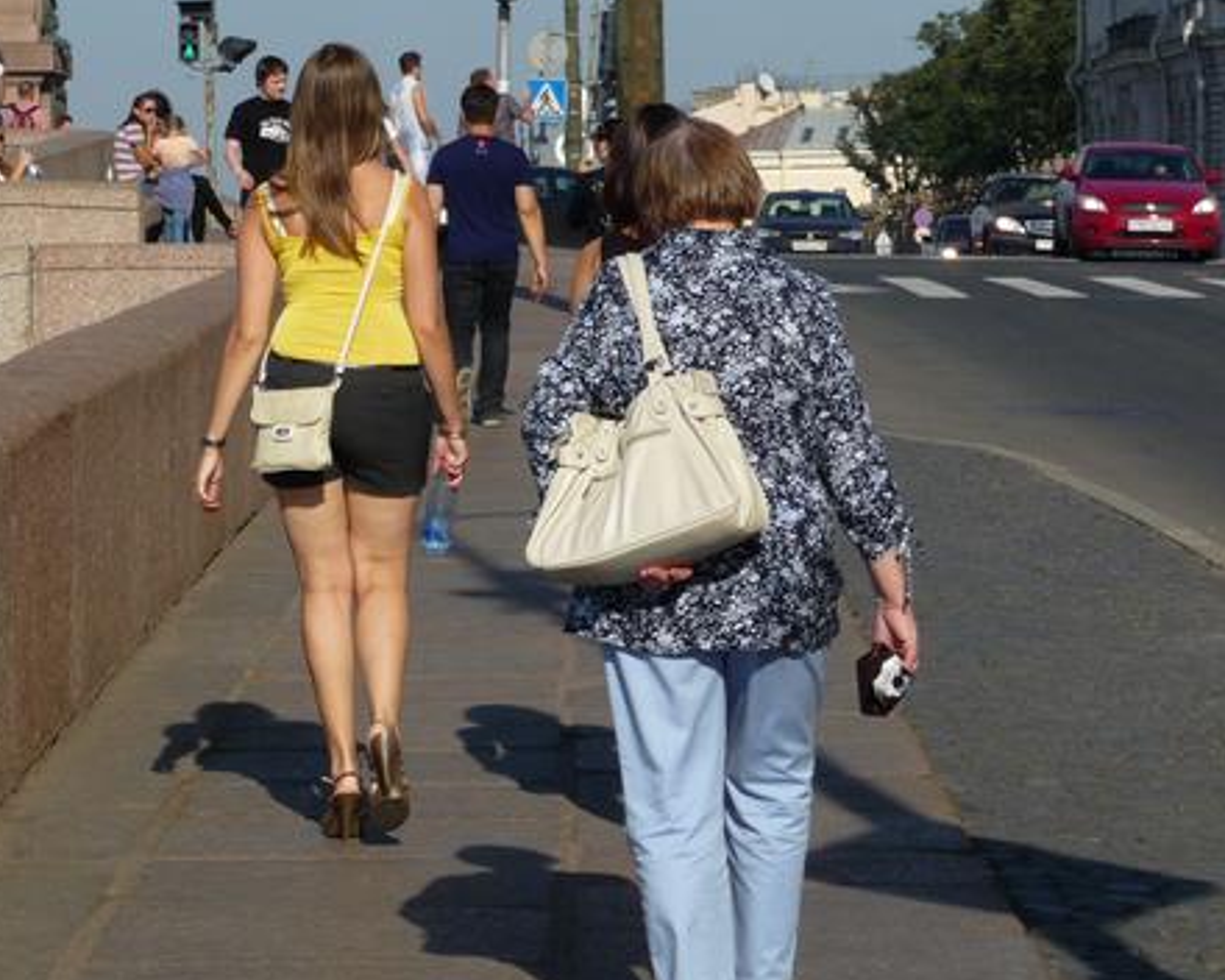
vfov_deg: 9.7
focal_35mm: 159
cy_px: 415
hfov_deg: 12.1
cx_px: 471
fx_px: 5765
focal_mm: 19.1
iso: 100
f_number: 4.7
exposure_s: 1/800
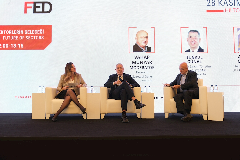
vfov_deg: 42.3
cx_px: 120
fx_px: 207
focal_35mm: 31
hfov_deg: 60.3
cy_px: 80
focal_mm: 20.6
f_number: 2.8
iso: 800
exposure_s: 1/125
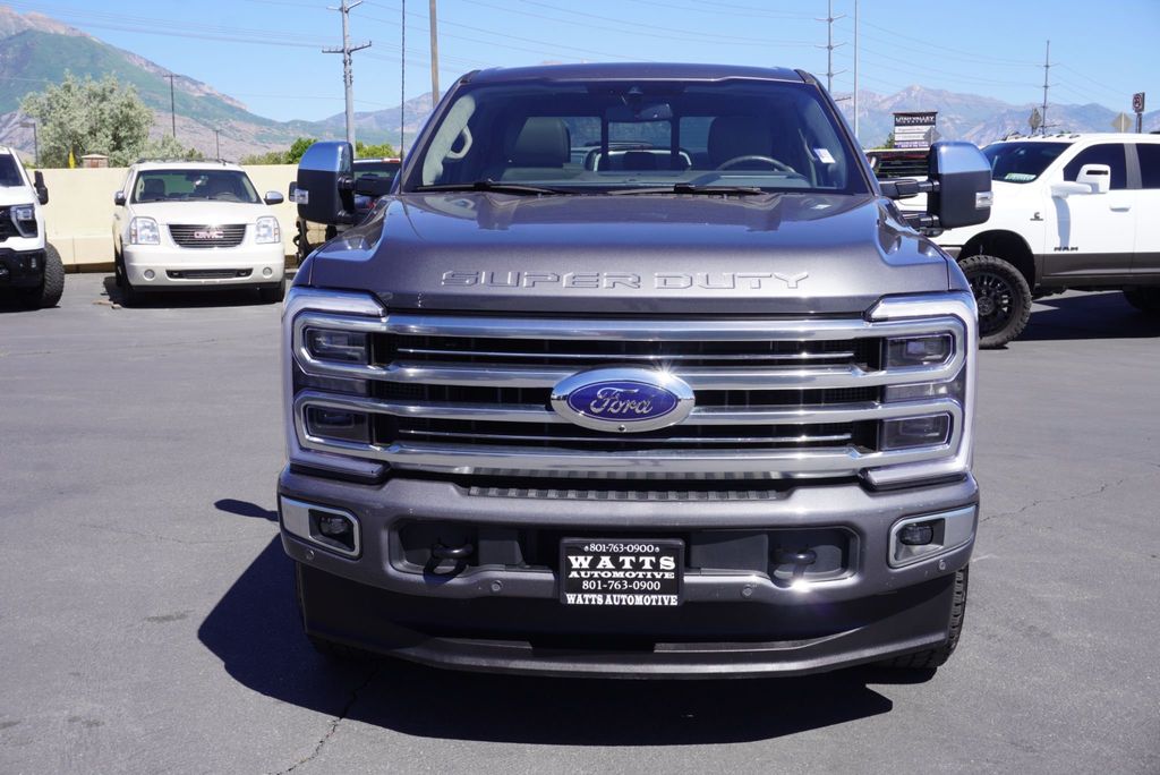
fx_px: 1257
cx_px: 580
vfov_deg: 34.3
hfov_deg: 49.5
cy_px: 388
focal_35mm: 39
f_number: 10
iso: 100
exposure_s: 1/125
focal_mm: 26
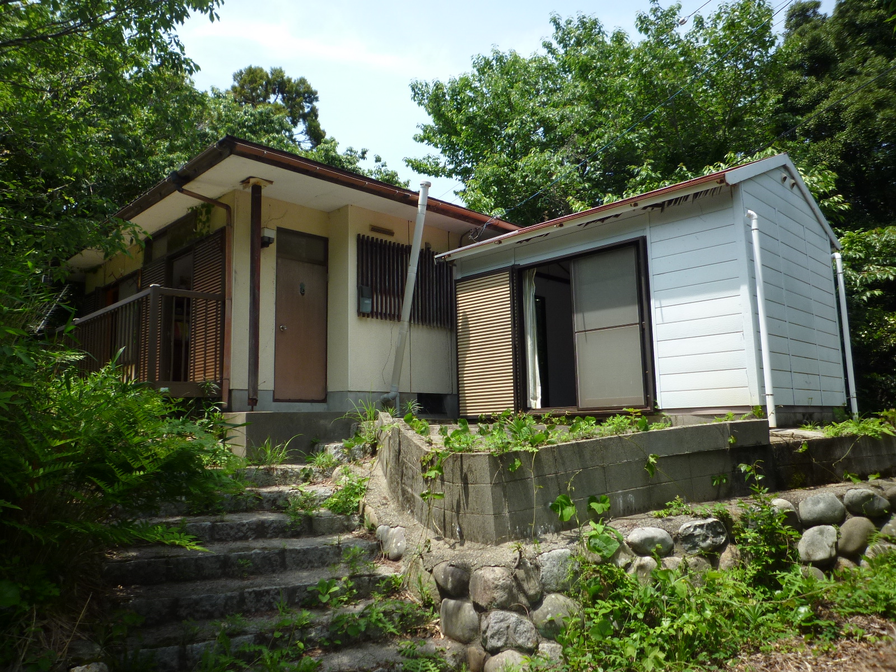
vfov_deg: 54.9
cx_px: 448
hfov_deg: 69.4
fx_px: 647
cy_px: 336
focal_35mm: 25
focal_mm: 4.4
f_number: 2.8
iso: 100
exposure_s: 1/500
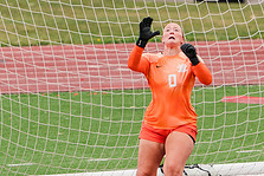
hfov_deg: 1.7
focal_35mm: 1230
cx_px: 188
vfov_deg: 1.1
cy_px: 108
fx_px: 9026
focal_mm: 397
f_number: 6.3
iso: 1000
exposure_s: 1/1600
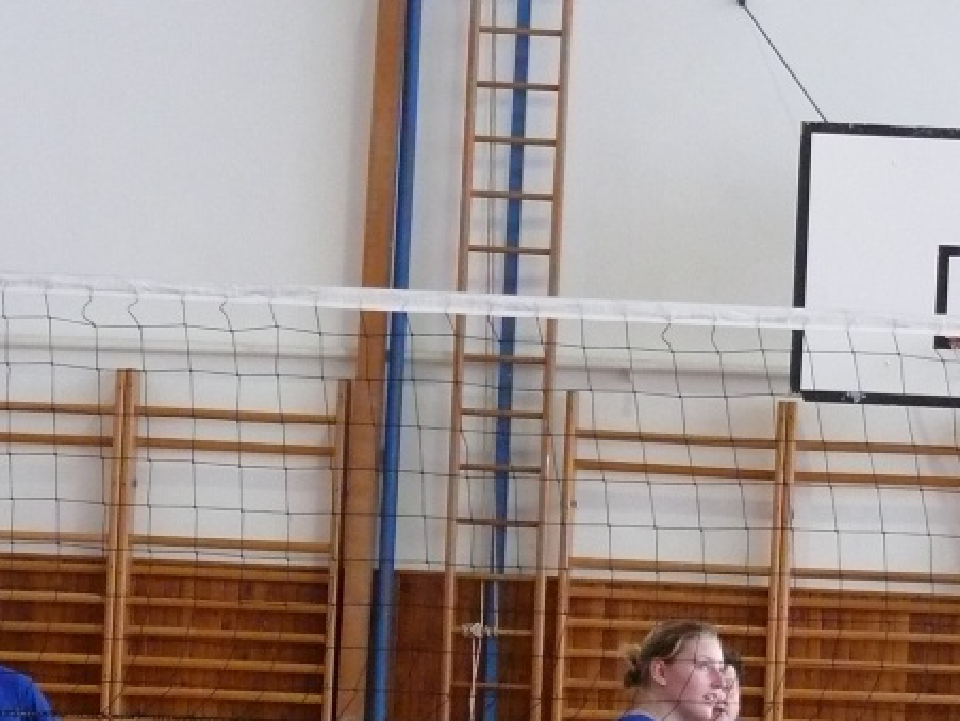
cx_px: 1129
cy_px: 542
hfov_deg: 10.9
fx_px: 4968
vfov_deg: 8.3
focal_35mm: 179
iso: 400
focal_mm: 14.3
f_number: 3.2
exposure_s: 1/250
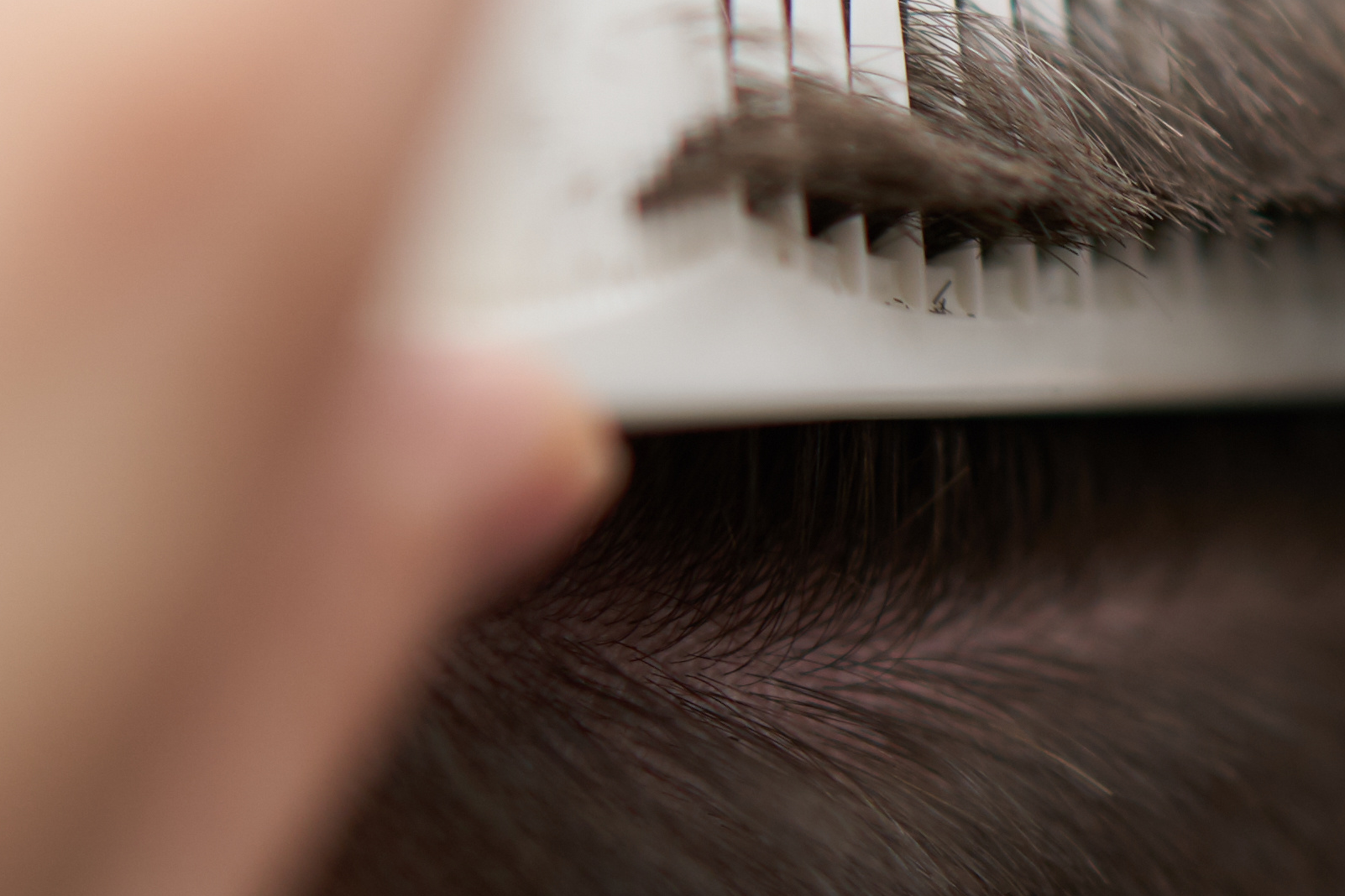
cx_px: 1579
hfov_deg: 9.9
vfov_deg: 6.7
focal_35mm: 206
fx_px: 7696
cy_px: 523
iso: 200
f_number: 1.8
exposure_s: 1/160
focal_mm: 55
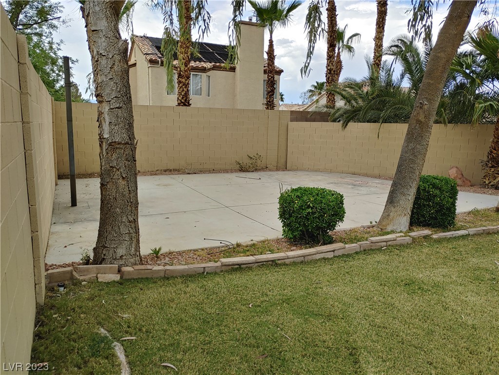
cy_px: 188
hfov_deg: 67.3
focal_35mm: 26
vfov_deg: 53.1
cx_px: 250
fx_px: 375
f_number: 1.8
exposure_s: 1/877
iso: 50
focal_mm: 4.36
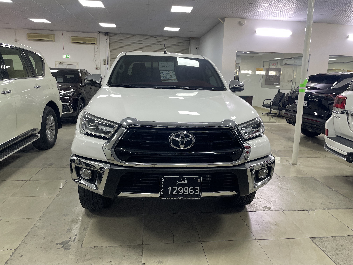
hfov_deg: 67.3
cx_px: 176
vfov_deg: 53.1
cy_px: 132
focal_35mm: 26
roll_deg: -1.2
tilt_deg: -9.8
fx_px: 265
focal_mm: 4.2
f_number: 1.6
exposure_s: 1/100
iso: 125
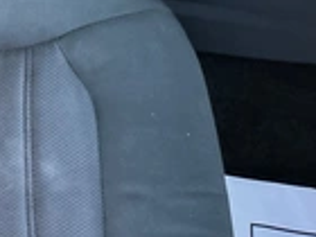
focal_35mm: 80
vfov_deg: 17.8
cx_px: -126
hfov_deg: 21.4
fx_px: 730
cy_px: 262
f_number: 1.8
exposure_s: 1/106
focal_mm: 3
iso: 64
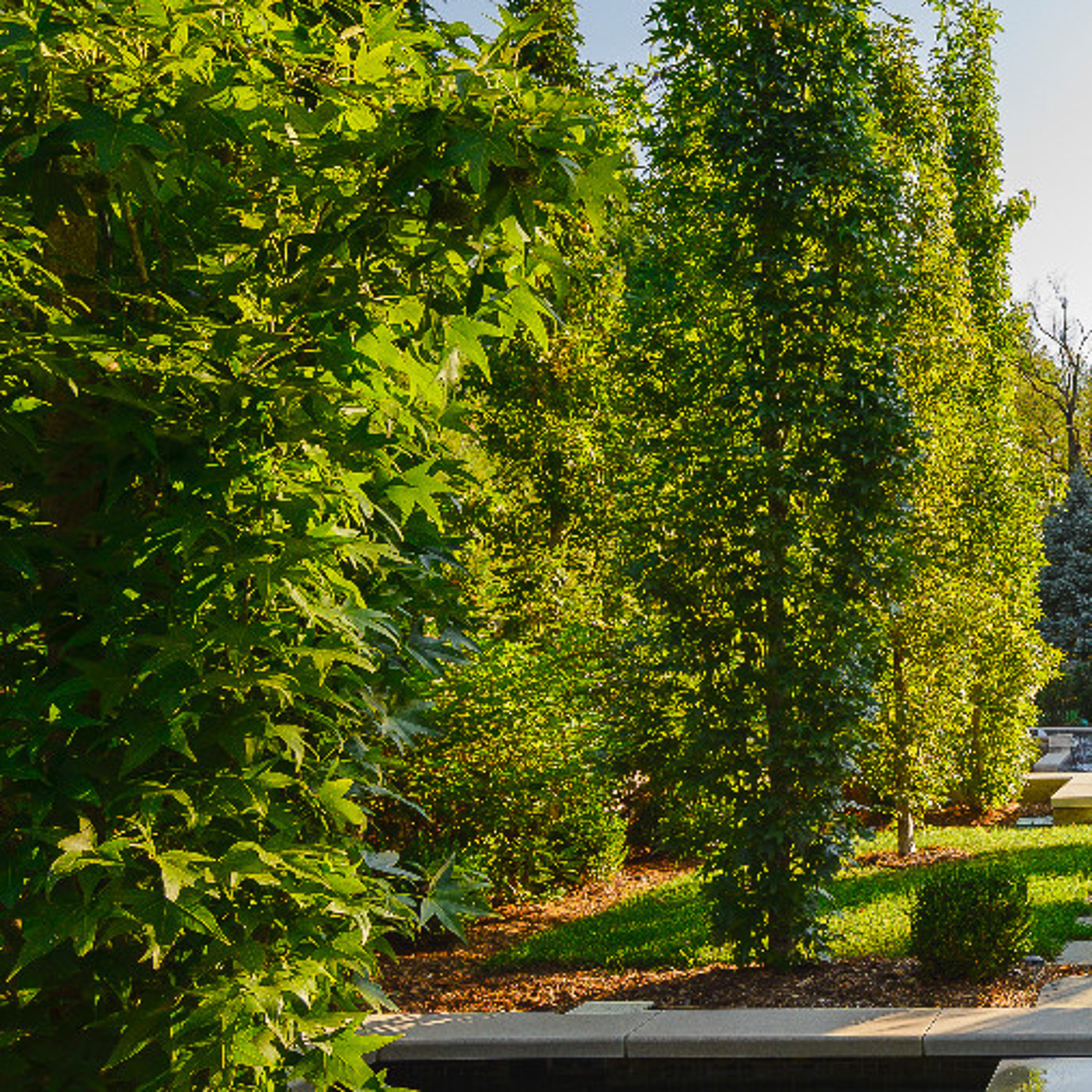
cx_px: 1163
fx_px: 1535
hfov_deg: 34.5
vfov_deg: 39.1
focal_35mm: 43
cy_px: 587
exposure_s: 1/40
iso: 100
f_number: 4.5
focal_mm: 16
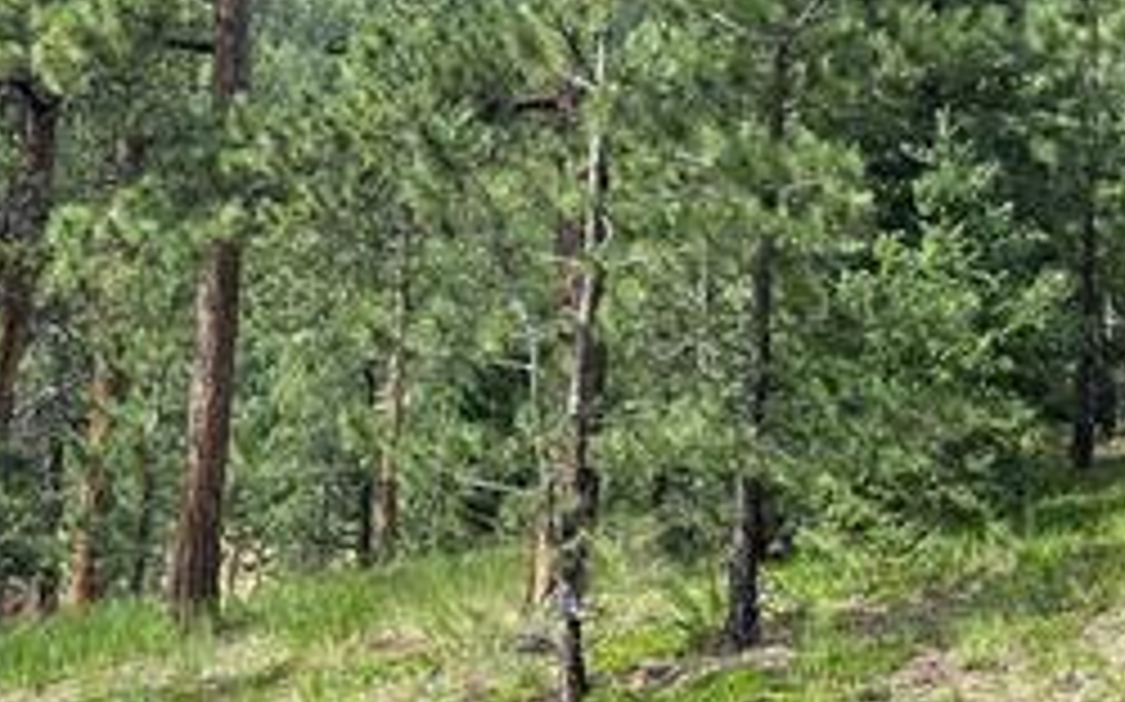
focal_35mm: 65
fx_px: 1992
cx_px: 720
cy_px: 20
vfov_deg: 19.5
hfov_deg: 31.4
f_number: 1.78
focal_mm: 6.86
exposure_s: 1/1357
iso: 80
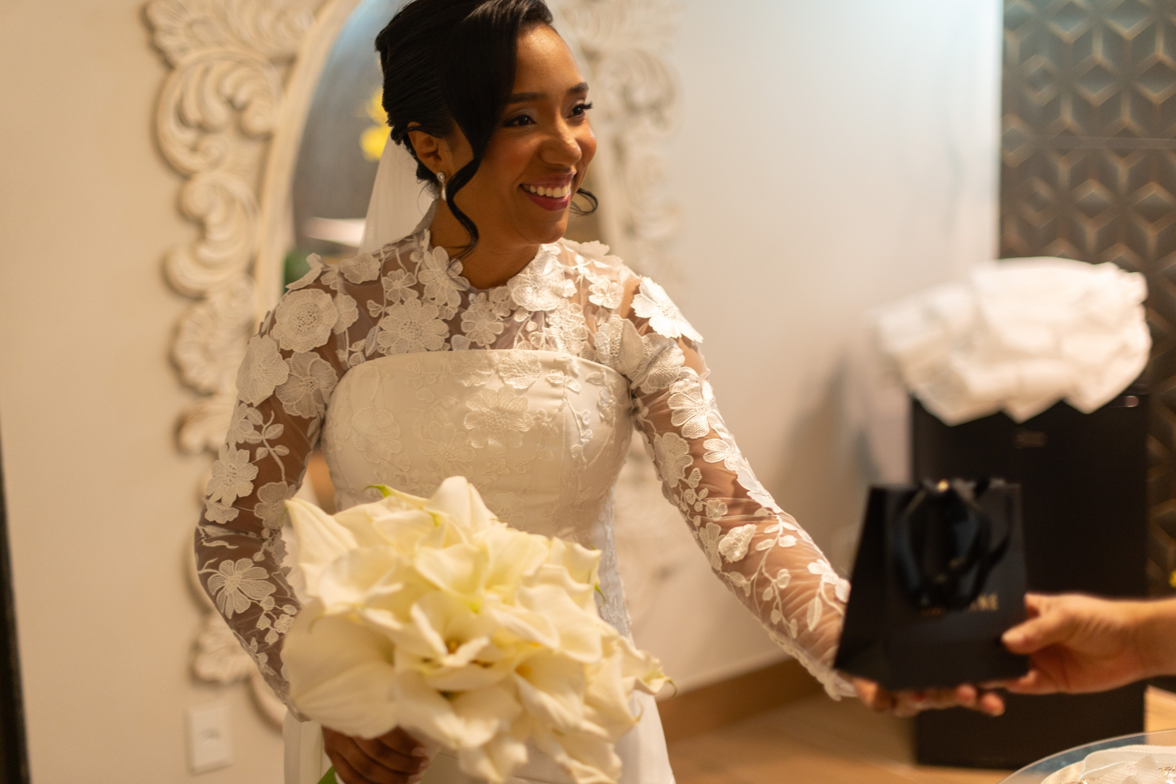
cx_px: 595
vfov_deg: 26.5
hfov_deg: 38.9
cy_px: 395
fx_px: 1666
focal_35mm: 51
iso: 800
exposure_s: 1/160
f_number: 1.6
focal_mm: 50
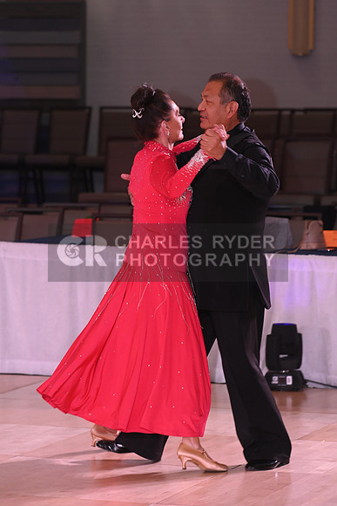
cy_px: 253
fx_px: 2526
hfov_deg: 7.6
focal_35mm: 180
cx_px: 168
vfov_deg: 11.4
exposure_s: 1/200
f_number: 5
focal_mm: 180
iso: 1000
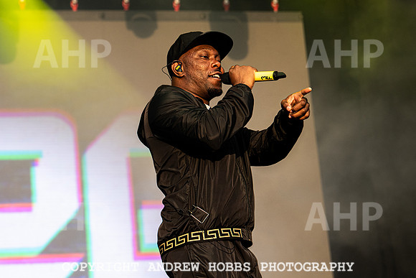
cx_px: 196
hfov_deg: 11.9
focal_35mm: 173
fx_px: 2001
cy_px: 79
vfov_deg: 7.9
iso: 640
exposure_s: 1/500
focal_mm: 112
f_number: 5
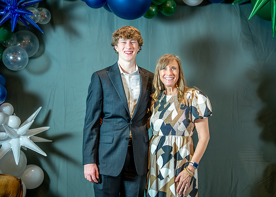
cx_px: 149
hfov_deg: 36.1
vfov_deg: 26.2
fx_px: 423
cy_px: 98
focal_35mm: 54
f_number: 1.2
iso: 1250
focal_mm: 50
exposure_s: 1/400
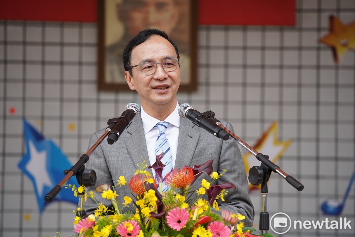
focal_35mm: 244
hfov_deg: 8.4
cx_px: 178
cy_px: 118
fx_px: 2406
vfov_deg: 5.6
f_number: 5.6
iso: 500
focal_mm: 244
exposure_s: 1/400
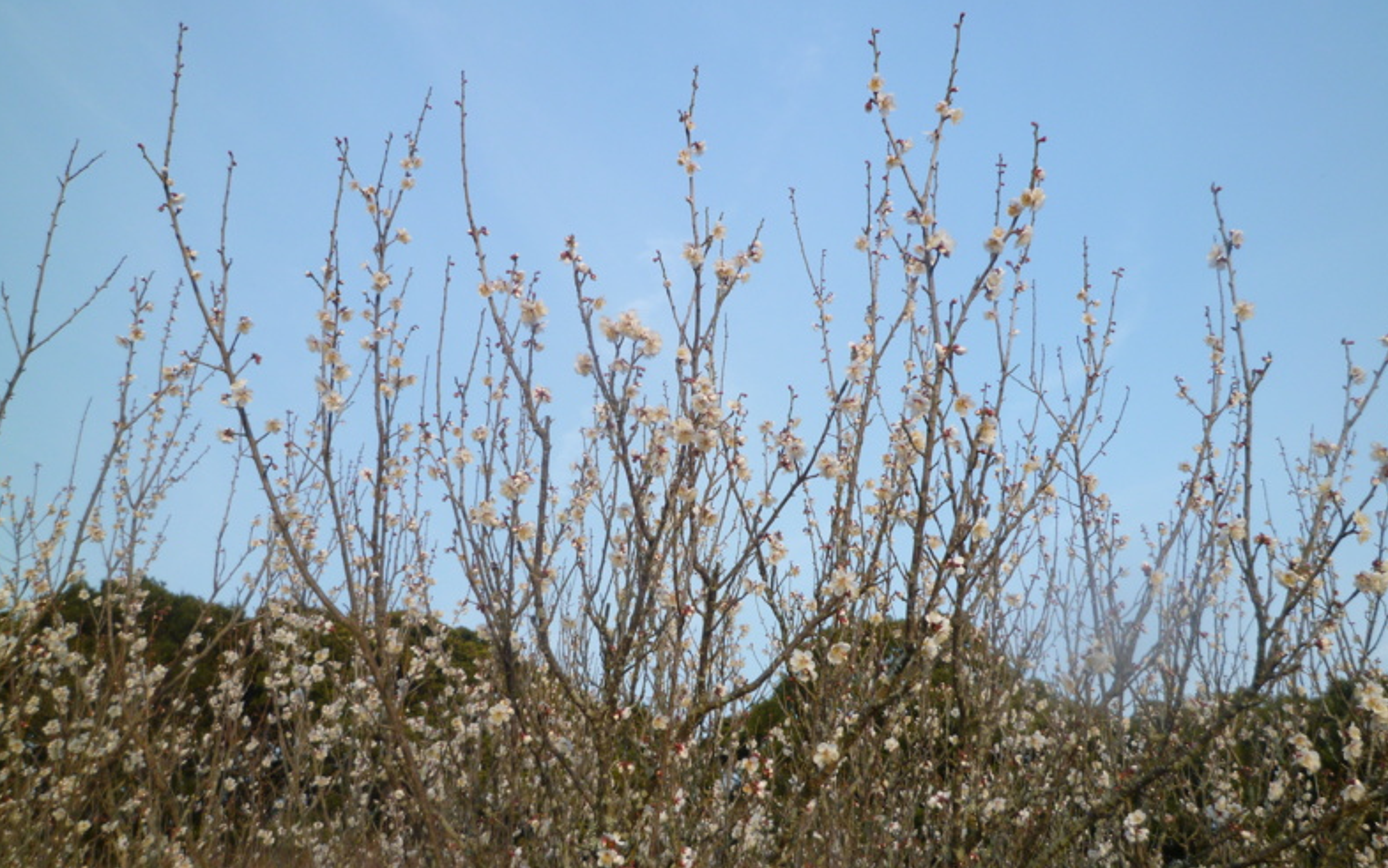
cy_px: 483
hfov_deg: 68.4
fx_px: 1022
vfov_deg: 46.0
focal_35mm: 27
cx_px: 691
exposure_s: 1/250
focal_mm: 4.5
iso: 80
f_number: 4
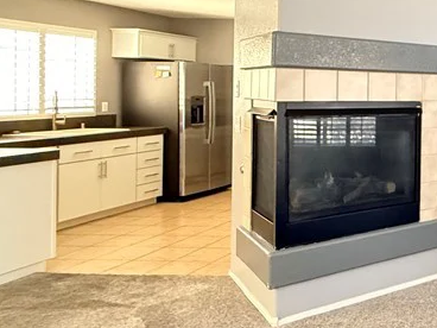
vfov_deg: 36.2
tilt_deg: +0.6
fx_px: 492
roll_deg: -1.2
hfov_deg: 34.8
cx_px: 558
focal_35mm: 39
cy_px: 92
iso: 800
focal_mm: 2.22
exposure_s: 1/60
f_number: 2.2
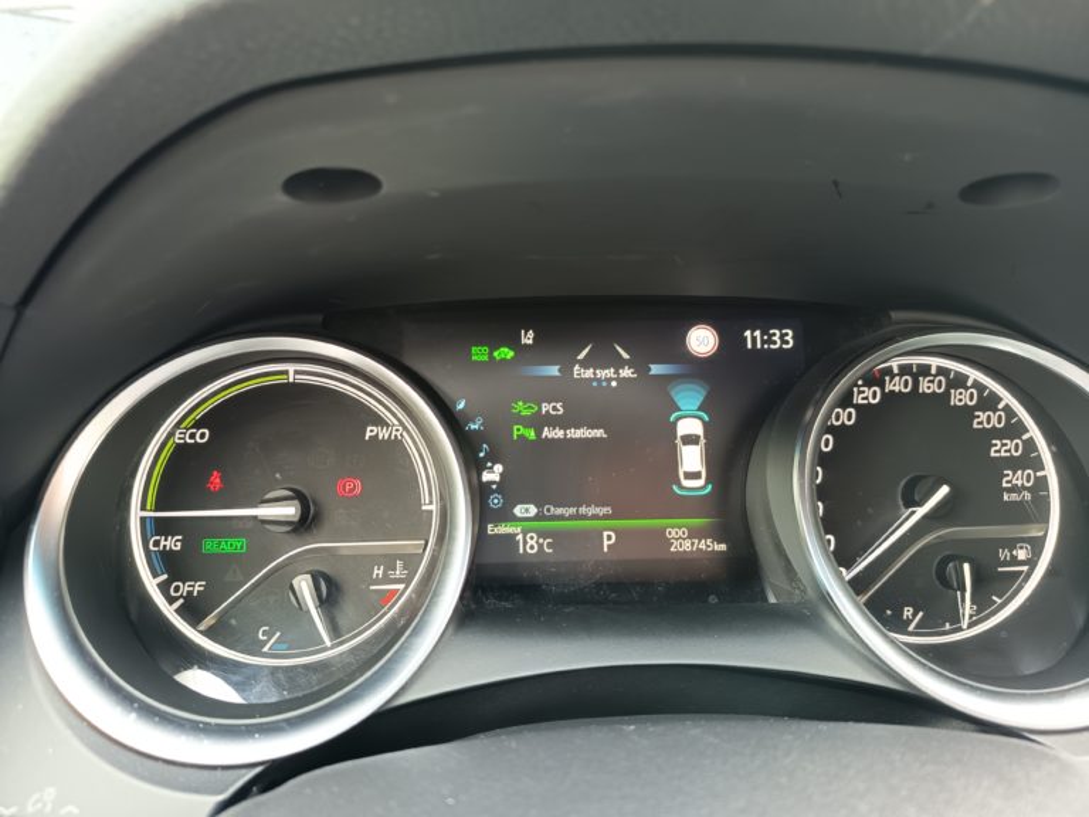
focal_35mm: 24
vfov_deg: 56.8
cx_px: 544
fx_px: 755
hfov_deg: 71.6
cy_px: 408
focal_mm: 5.27
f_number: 1.7
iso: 408
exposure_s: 1/50
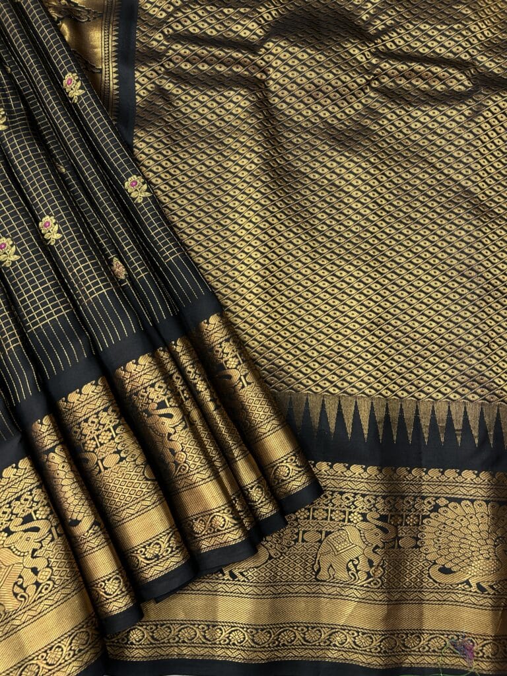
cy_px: 338
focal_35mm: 26
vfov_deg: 67.3
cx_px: 254
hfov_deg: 53.1
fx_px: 508
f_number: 1.5
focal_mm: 5.7
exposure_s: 1/100
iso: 100
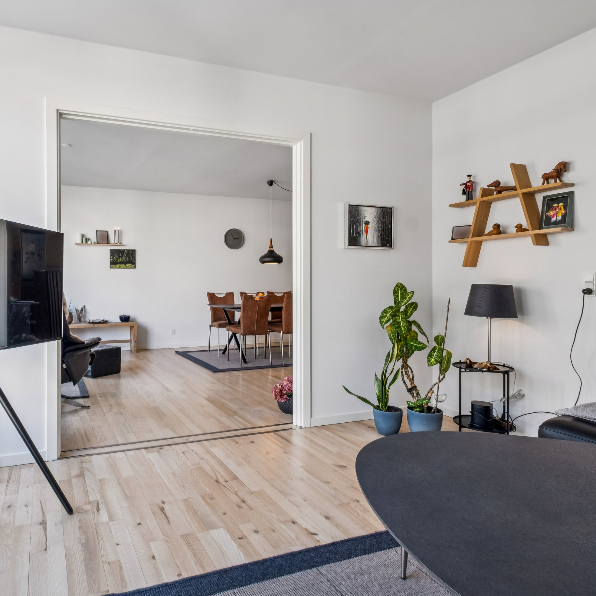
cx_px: 207
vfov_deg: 69.6
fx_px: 429
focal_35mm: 22
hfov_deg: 68.0
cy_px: 300
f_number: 10
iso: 200
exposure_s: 1/10
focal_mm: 11
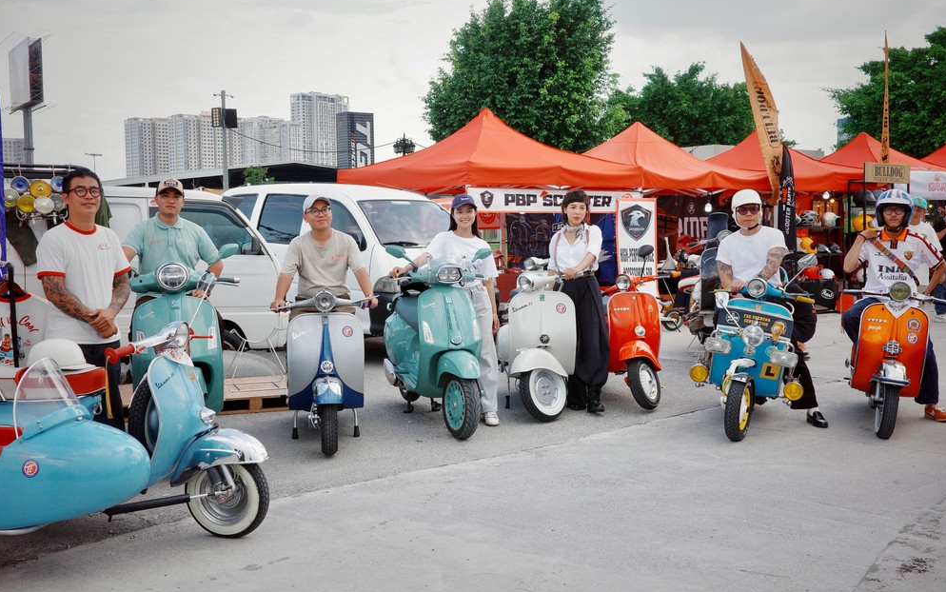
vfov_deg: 31.3
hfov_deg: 48.2
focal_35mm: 41
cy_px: 288
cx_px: 473
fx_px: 1057
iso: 320
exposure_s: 1/200
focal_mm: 26
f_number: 8
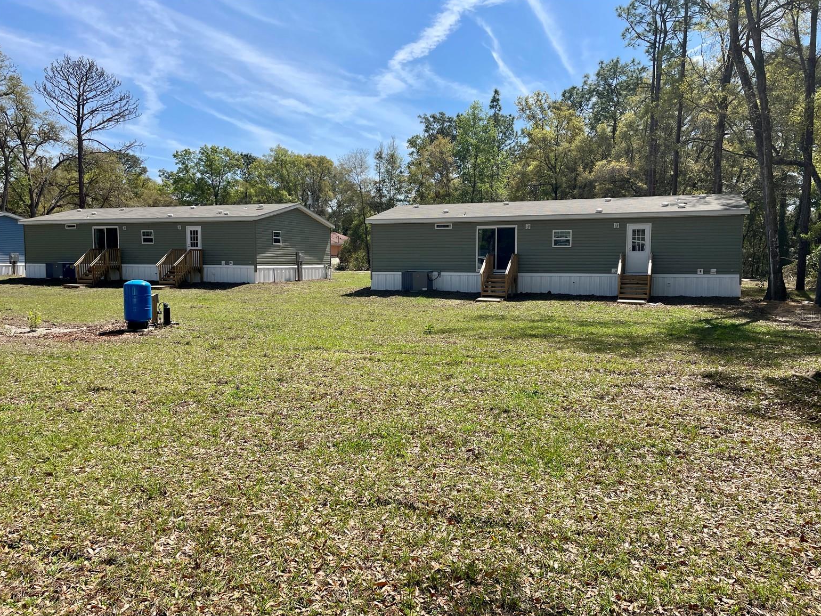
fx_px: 640
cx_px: 420
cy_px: 315
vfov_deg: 51.4
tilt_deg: -4.5
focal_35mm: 27
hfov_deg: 65.3
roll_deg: +0.3
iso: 32
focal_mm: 4.2
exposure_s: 1/3300
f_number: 1.6
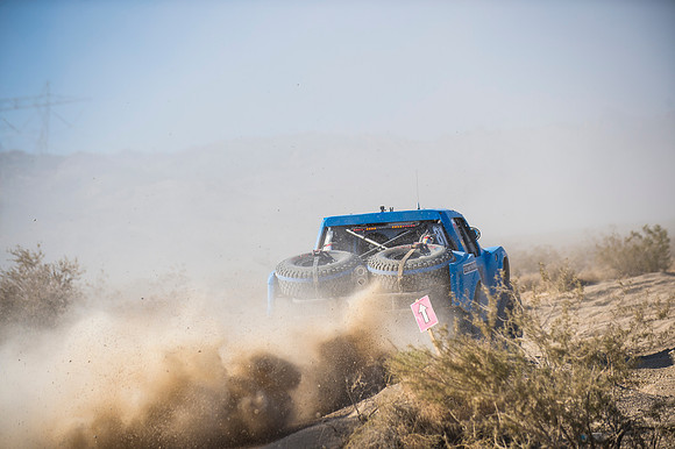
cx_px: 338
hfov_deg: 15.2
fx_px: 2530
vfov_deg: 10.1
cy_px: 224
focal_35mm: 135
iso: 250
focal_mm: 135
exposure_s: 1/3200
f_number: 4
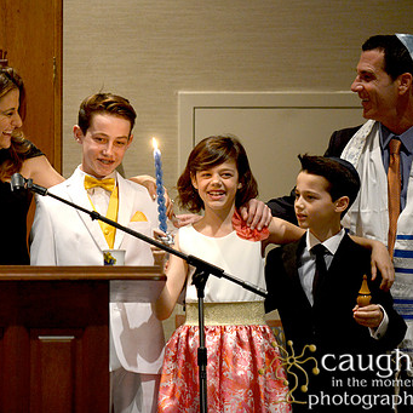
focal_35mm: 260
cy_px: 185
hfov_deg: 6.7
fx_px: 3510
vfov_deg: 6.7
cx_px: 81
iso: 2500
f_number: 2.8
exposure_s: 1/125
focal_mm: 180
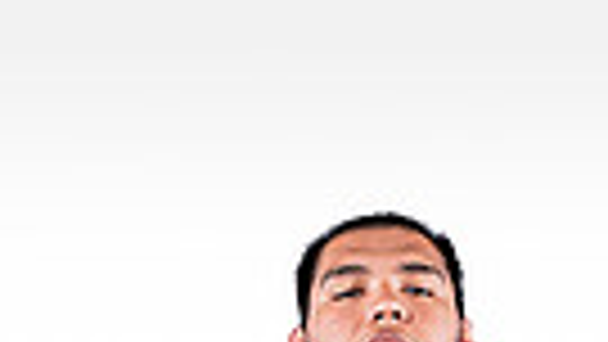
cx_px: 387
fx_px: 2403
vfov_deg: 7.4
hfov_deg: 14.4
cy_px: 950
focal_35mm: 149
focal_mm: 42.8
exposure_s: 1/250
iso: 250
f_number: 4
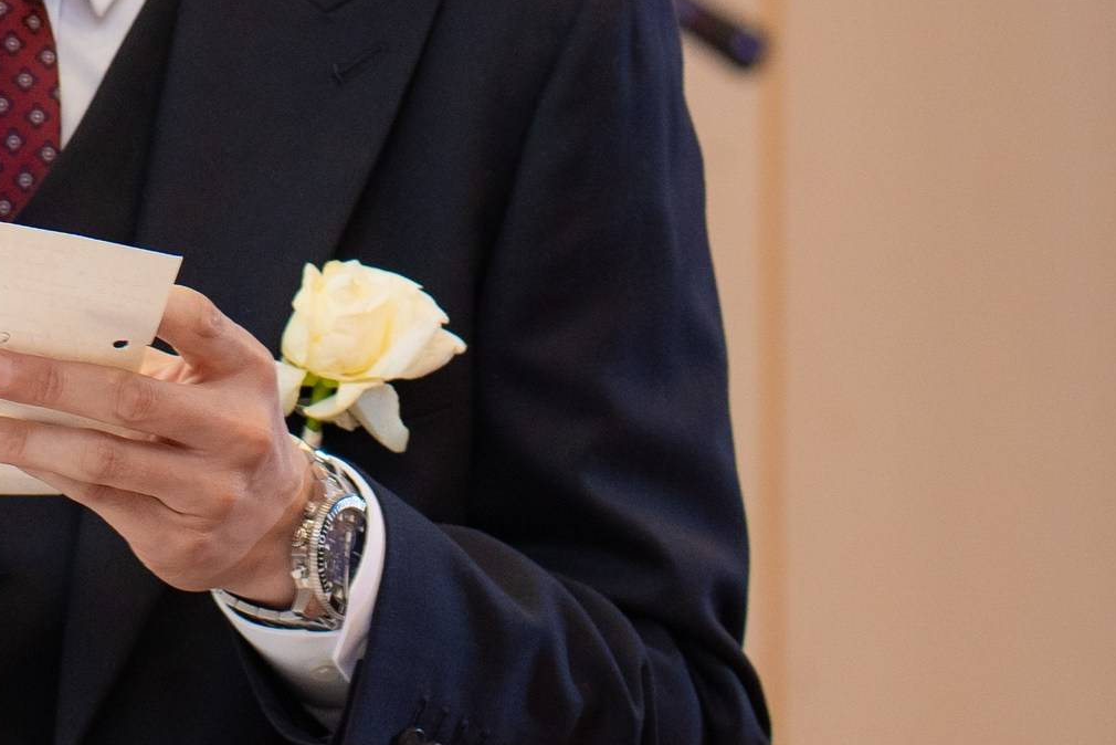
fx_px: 10046
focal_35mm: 324
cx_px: -221
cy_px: -89
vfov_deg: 4.2
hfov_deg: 6.3
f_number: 3.5
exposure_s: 1/160
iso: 800
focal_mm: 75
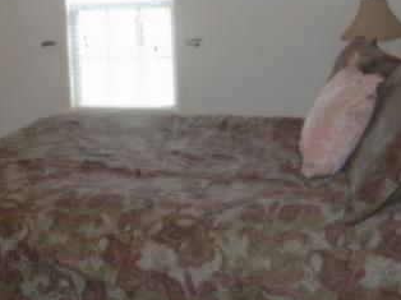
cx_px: 120
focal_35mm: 51
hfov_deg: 36.9
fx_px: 590
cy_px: 26
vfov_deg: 27.4
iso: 200
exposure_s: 1/30
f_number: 3.4
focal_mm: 4.5
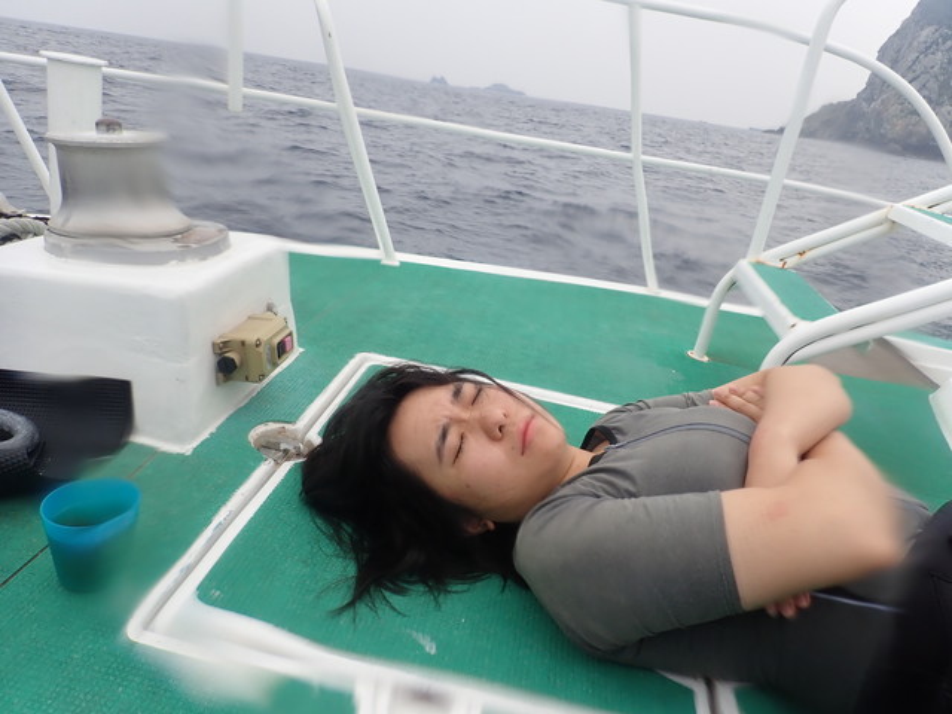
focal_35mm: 25
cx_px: 476
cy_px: 357
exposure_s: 1/1000
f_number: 2.8
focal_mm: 4.5
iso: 100
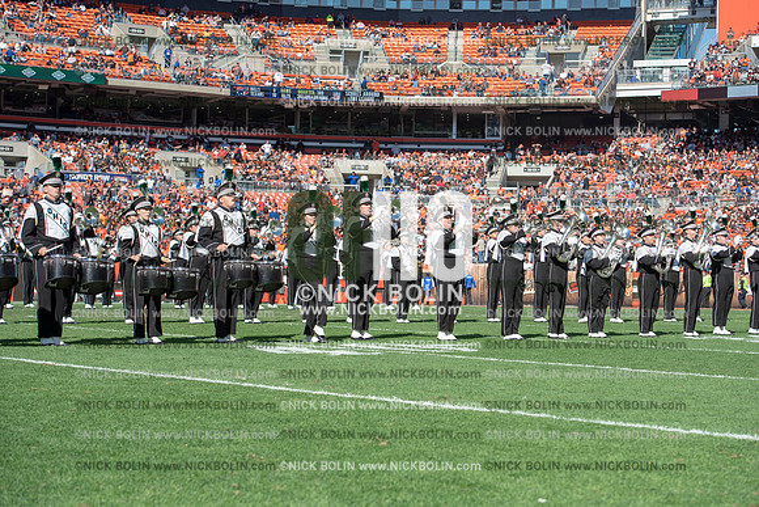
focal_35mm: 70
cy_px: 254
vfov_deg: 19.5
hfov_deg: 28.8
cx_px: 380
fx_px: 1476
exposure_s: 1/2000
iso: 400
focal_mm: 70
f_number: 5
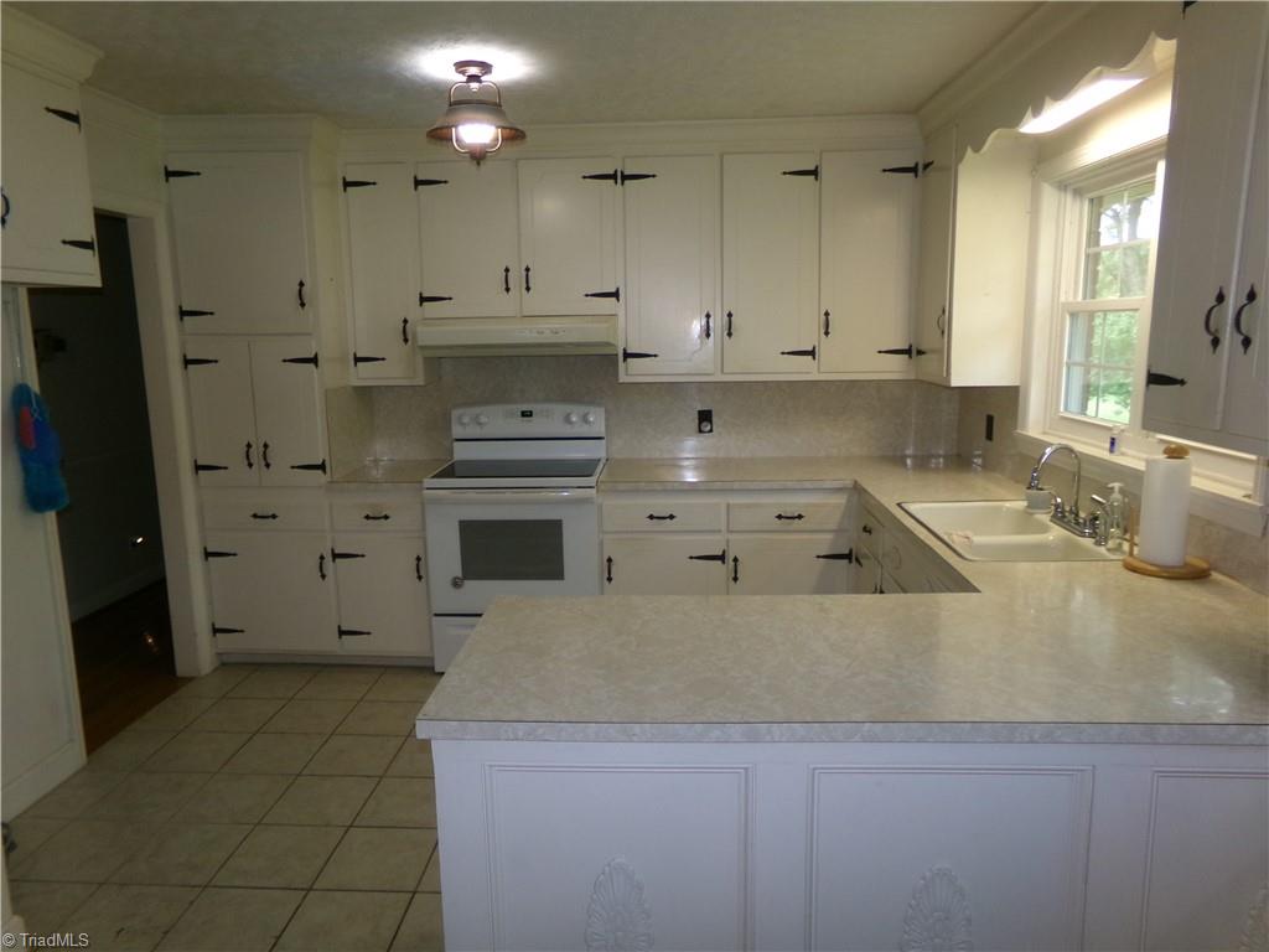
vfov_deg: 56.8
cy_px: 476
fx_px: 880
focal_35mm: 24
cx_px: 634
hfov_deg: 71.6
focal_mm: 4.3
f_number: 3.7
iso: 200
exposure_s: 1/34
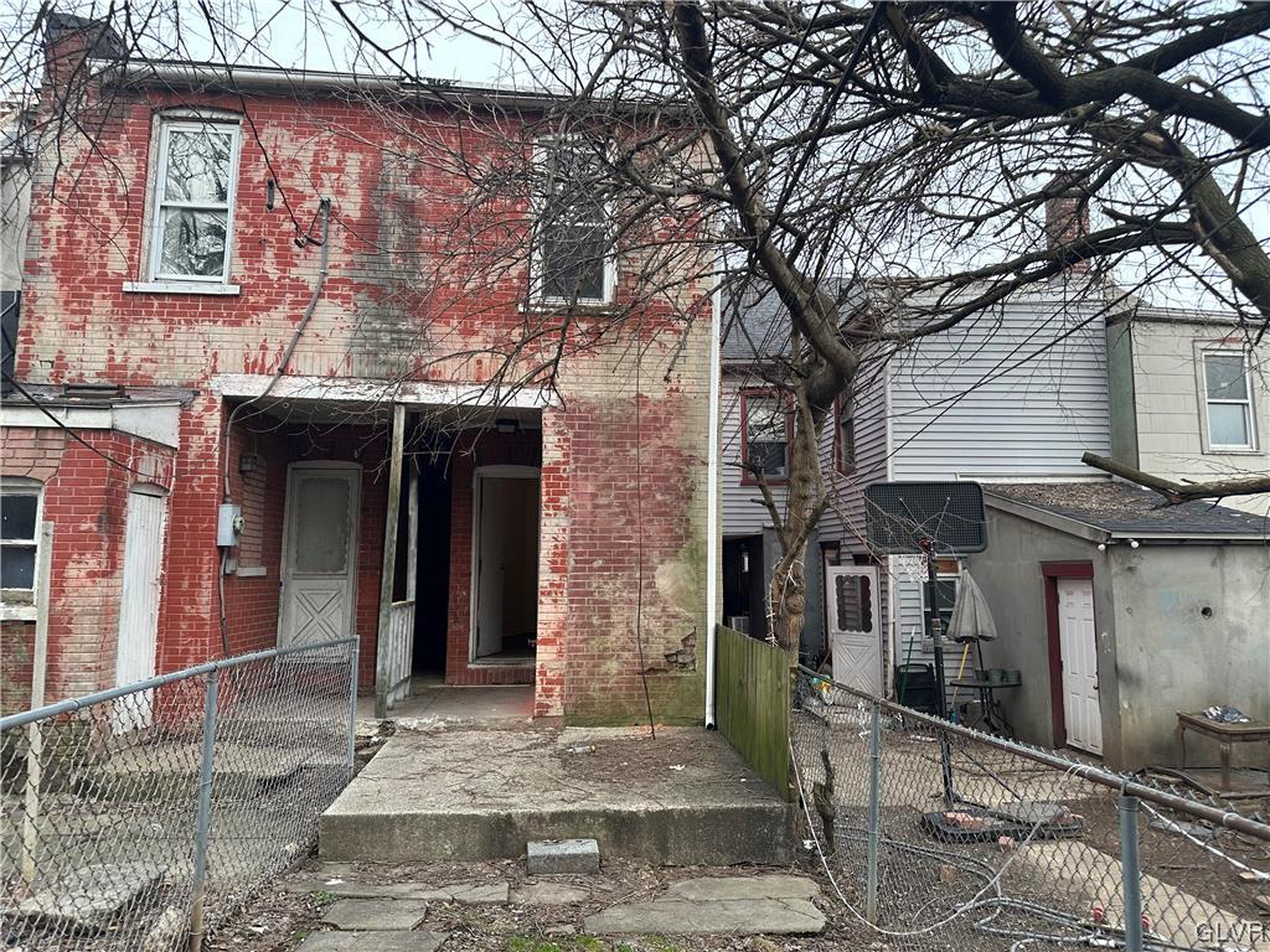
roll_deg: -0.1
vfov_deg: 56.8
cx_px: 635
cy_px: 476
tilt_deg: +8.6
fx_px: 881
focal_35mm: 24
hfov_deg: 71.6
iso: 80
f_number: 1.78
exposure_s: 1/262
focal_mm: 6.86
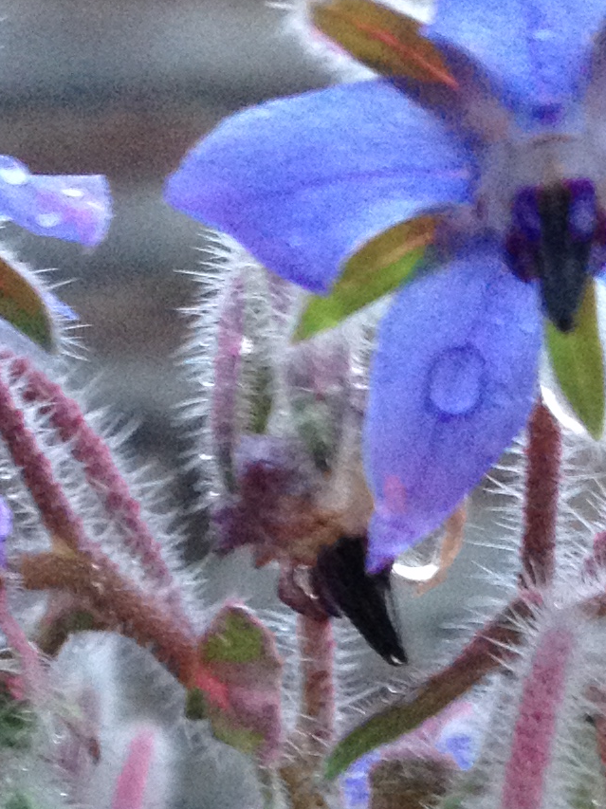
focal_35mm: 134
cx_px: 324
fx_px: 3130
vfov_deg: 14.4
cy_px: 867
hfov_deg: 11.1
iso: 200
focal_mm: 4.28
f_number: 2.4
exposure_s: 1/20
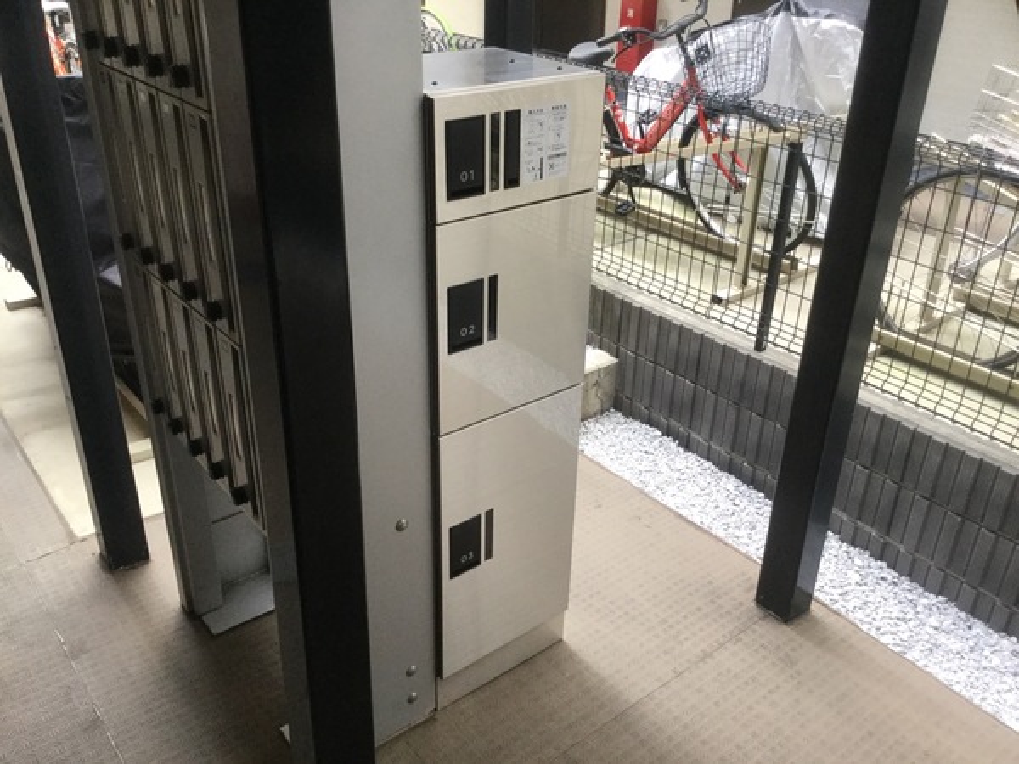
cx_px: 510
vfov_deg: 45.4
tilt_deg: -28.4
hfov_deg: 58.4
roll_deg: -2.3
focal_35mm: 31
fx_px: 913
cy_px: 382
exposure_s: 1/30
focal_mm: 3.3
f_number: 2.4
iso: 32
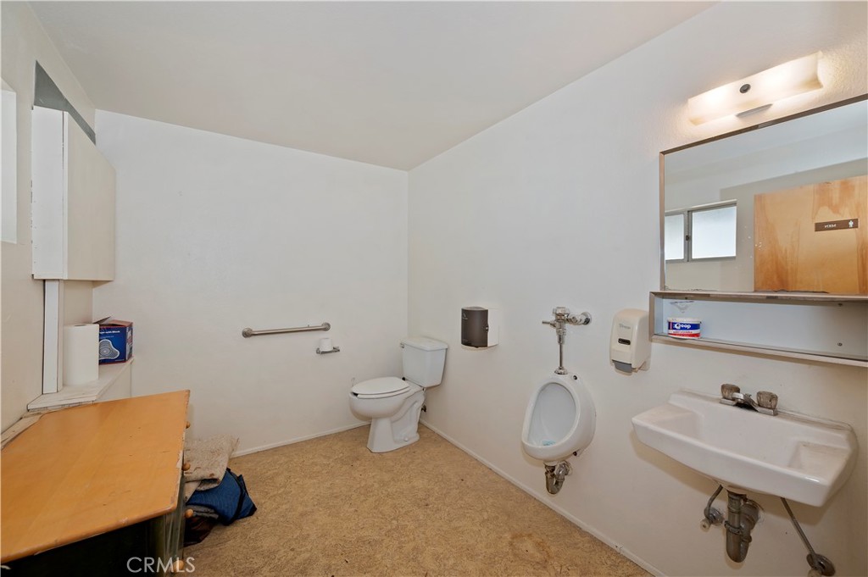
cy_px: 288
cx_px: 434
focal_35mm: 14
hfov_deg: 104.3
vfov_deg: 81.1
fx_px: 337
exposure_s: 1/20
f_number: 8
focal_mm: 14
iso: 400
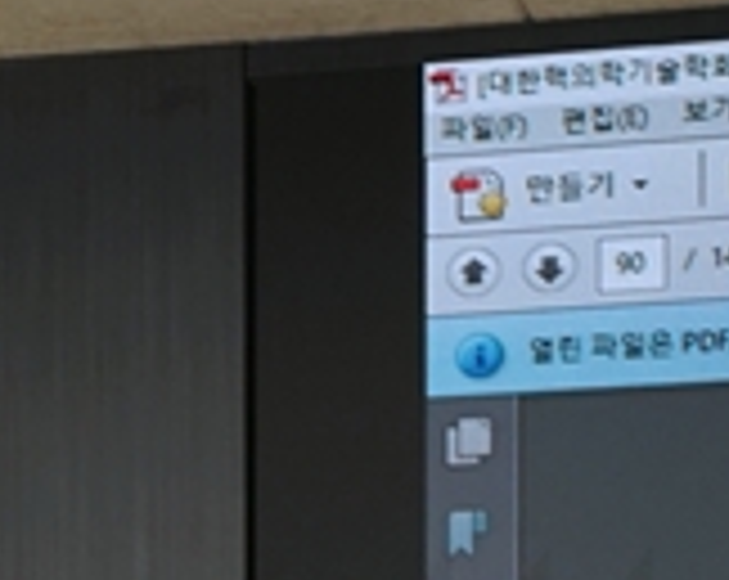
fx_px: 5621
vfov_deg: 5.7
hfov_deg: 6.9
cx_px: -1210
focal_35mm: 261
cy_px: 1311
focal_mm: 45
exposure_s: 1/80
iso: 400
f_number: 6.3
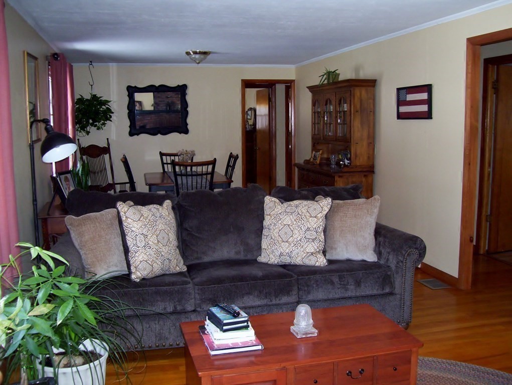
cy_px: 192
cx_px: 256
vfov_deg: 39.7
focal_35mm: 36
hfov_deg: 51.3
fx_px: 533
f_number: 2.7
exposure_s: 1/60
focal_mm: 6
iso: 200
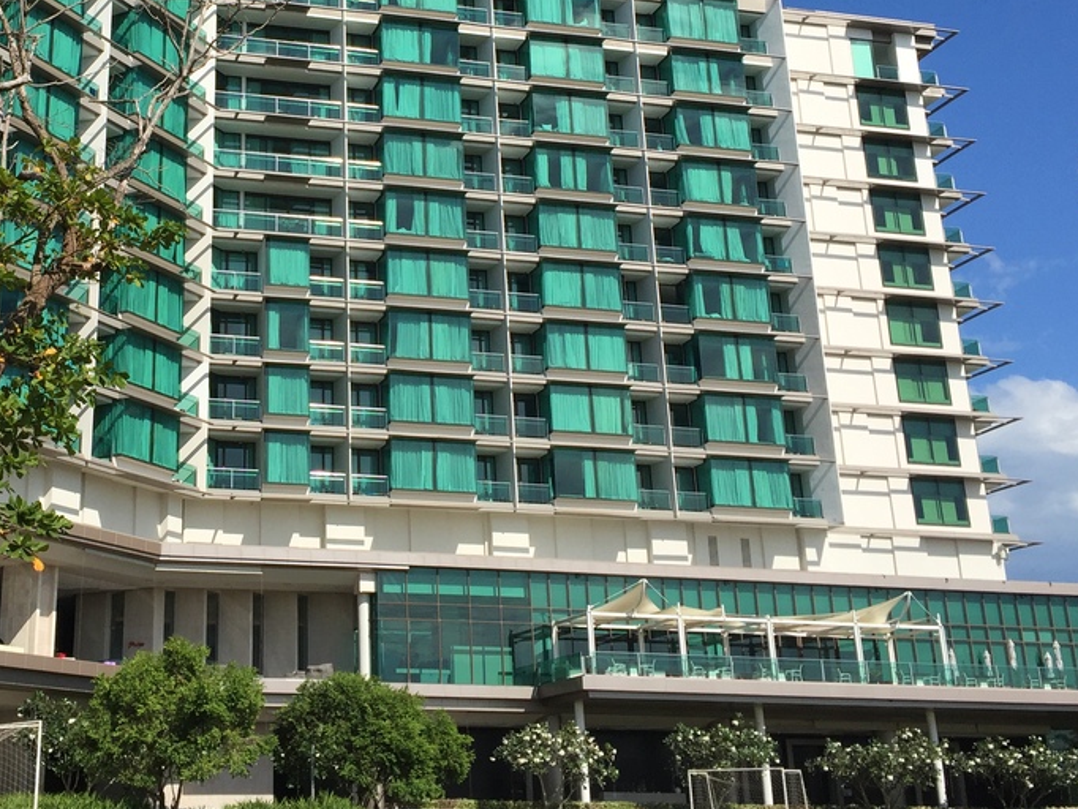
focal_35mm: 51
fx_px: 1589
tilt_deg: +22.0
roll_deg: -0.6
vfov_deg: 28.1
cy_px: 194
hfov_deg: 36.8
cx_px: 303
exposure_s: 1/2639
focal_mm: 4.15
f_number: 2.2
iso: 32
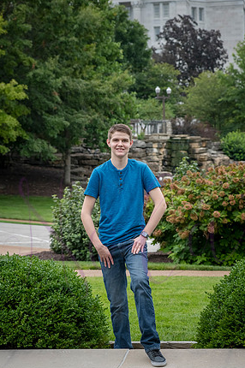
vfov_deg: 18.6
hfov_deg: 12.4
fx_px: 1125
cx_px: 123
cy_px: 187
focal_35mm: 110
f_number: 9
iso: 640
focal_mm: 105
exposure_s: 1/320
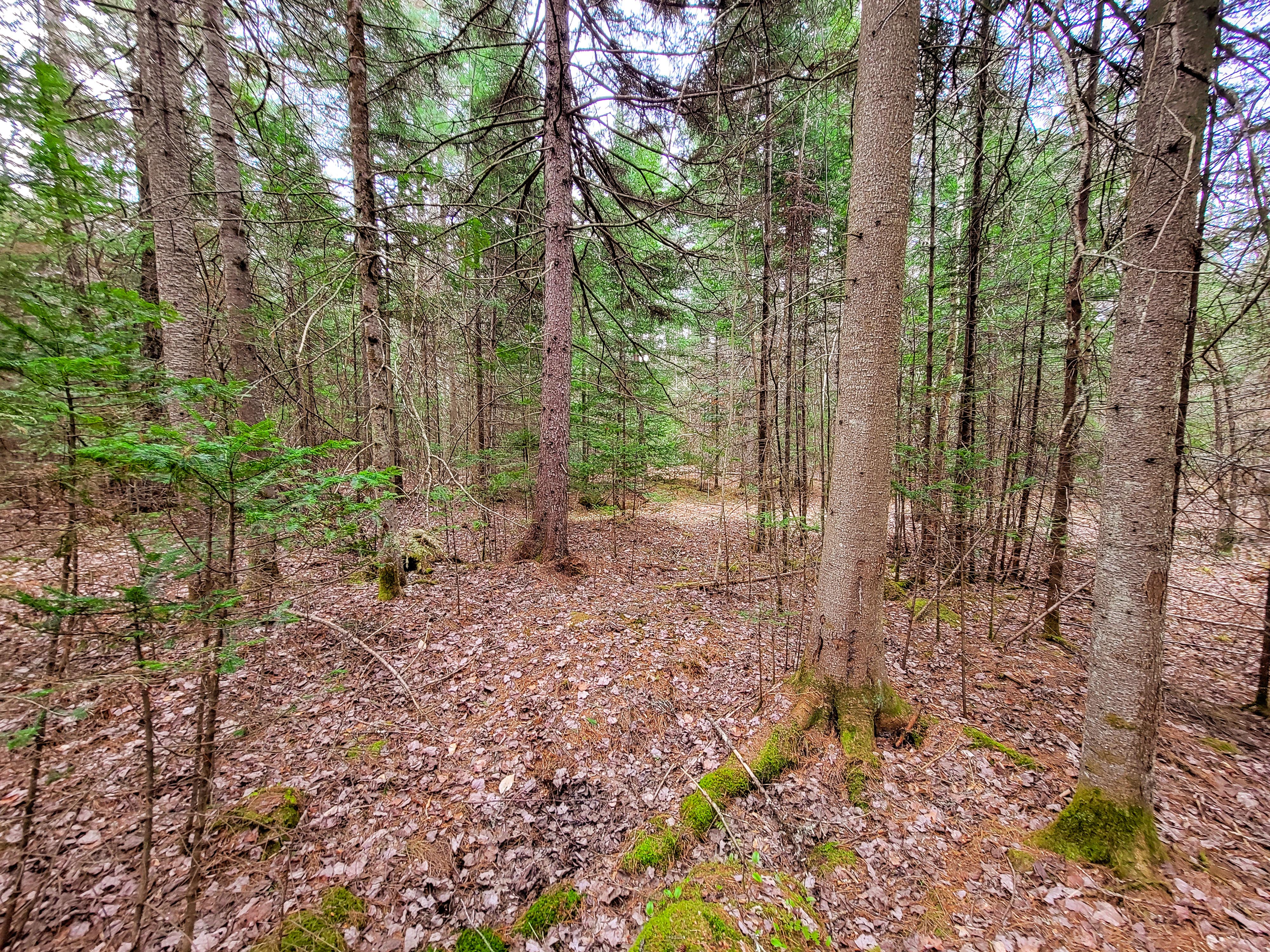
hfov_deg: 106.2
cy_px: 476
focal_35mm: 13
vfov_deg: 89.9
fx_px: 477
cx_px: 635
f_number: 2.2
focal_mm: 2.2
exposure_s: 1/60
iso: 160
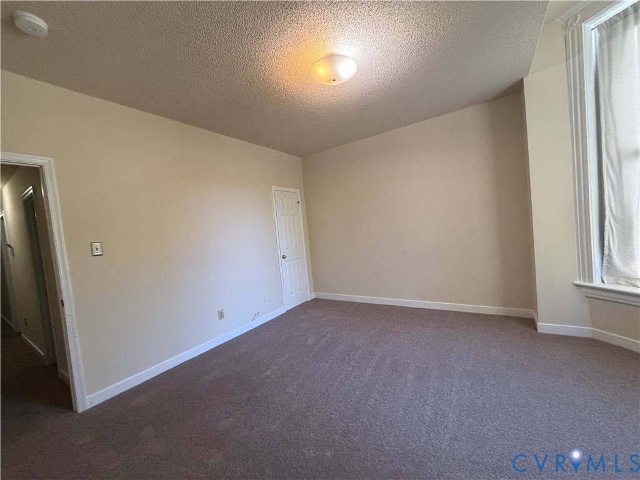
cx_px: 320
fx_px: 259
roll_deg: +6.4
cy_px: 240
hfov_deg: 102.1
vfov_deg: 85.7
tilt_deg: -1.8
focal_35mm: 14
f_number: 2.2
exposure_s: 1/120
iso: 250
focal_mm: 2.22
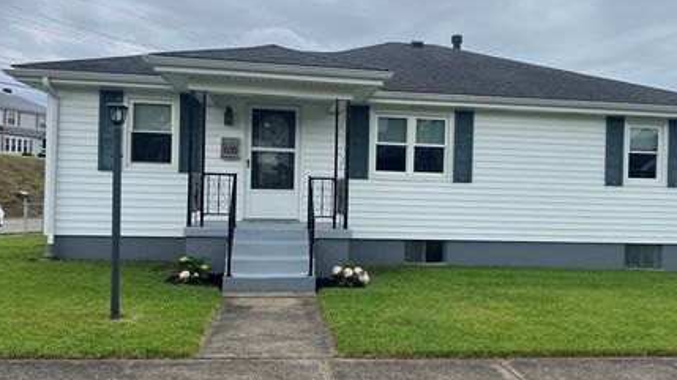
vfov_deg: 35.6
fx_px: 592
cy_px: 188
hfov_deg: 59.3
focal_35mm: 33
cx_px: 379
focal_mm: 5.7
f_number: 1.5
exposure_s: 1/3831
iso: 50
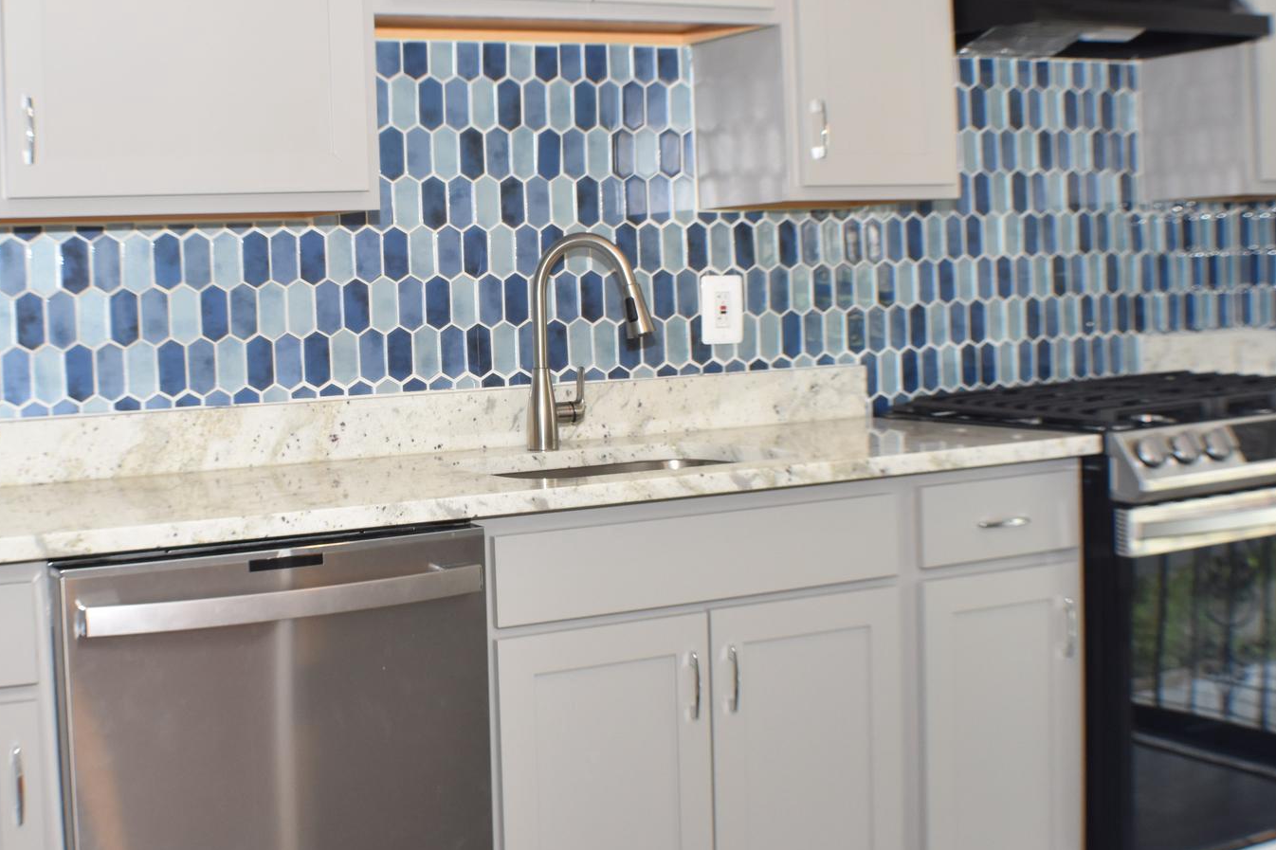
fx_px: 2508
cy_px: 310
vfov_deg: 19.2
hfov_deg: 28.4
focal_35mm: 71
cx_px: 426
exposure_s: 1/60
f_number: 6.3
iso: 640
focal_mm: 31
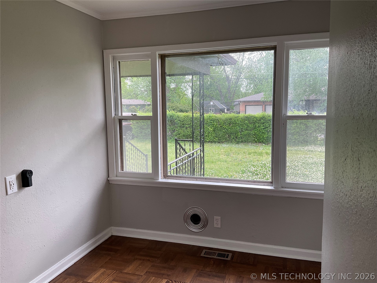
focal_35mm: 29
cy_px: 142
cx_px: 188
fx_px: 316
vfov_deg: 48.2
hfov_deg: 61.7
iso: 25
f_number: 1.8
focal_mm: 3
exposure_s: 1/122
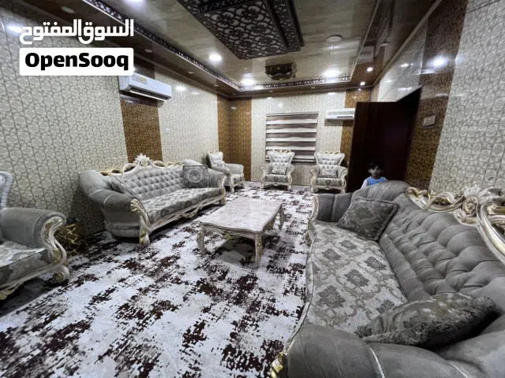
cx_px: 252
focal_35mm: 13
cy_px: 189
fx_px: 190
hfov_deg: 106.2
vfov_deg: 89.9
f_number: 1.8
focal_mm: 1.57
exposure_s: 1/50
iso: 160
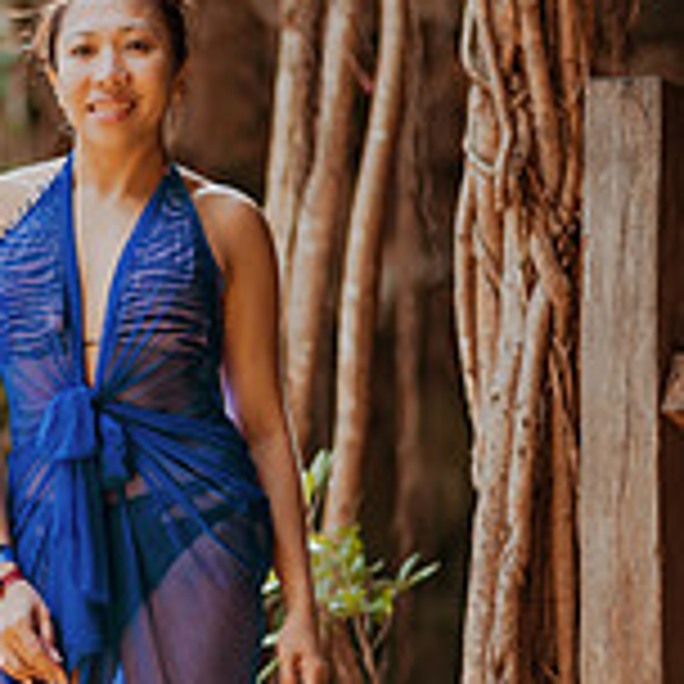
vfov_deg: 12.0
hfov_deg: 11.9
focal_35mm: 146
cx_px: 153
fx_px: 3264
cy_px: 414
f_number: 1.4
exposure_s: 1/800
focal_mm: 58
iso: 250
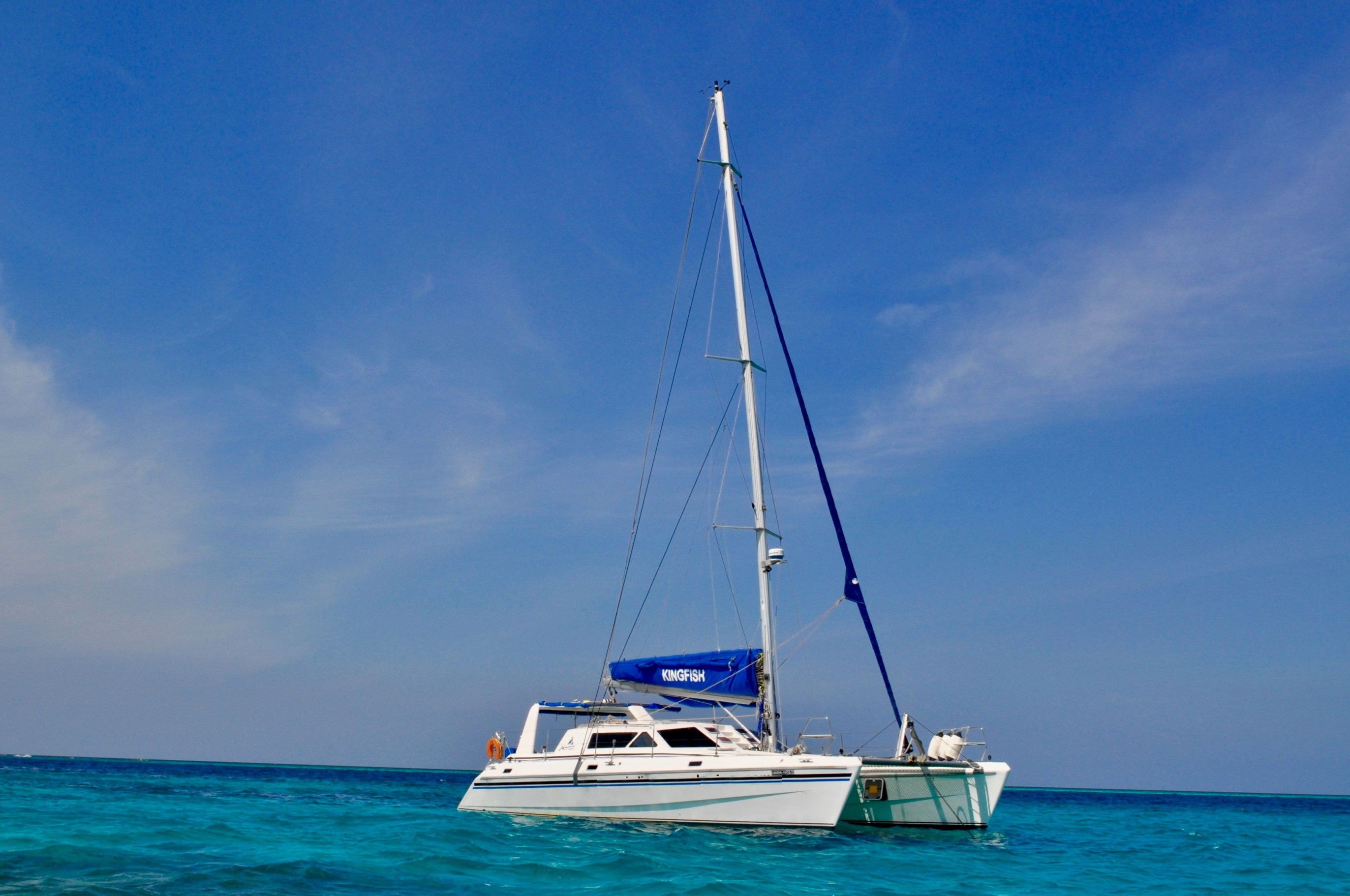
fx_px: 1573
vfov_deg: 31.8
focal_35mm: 42
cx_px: 675
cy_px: 448
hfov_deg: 46.5
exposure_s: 1/640
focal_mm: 28
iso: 200
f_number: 13
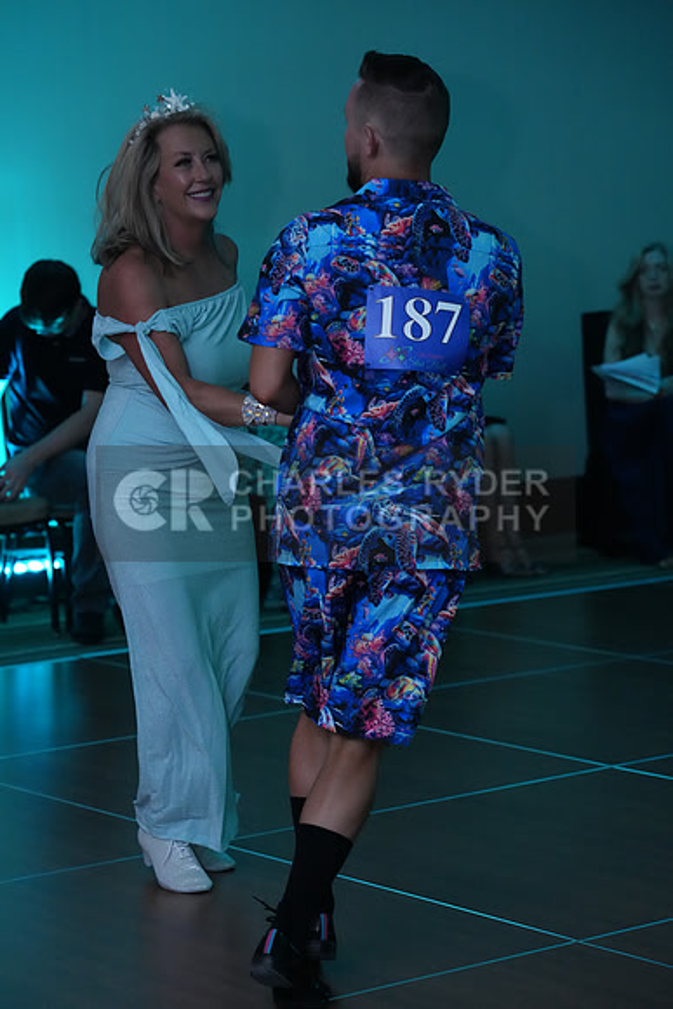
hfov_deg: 13.2
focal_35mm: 104
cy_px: 504
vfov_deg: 19.6
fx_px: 2914
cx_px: 336
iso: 8000
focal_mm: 104
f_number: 4.5
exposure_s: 1/200
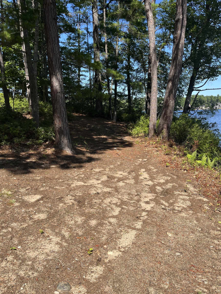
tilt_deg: -8.5
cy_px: 147
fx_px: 221
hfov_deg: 53.1
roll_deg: +0.6
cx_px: 110
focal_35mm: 26
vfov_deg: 67.3
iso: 50
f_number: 1.6
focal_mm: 5.1
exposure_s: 1/1957
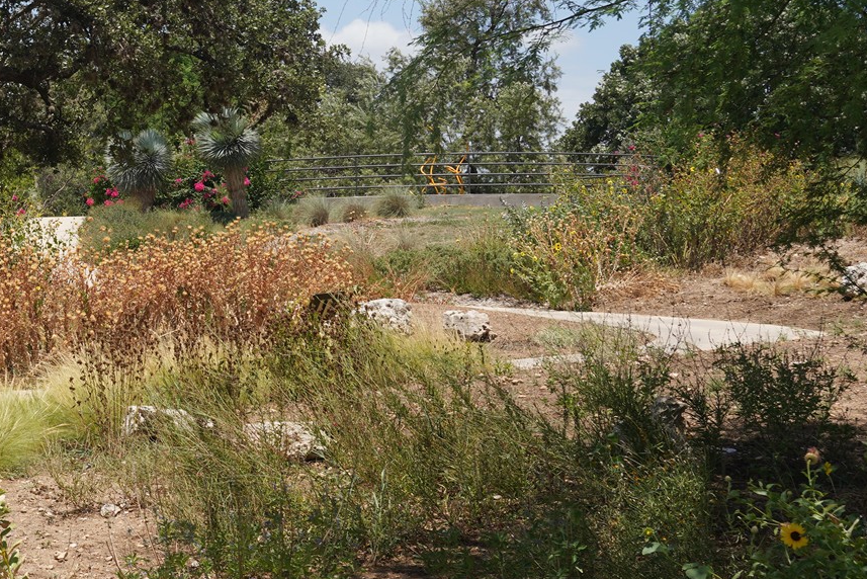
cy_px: 227
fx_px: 2024
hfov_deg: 22.5
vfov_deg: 16.3
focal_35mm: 84
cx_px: -141
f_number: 14
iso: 100
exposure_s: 1/100
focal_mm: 36
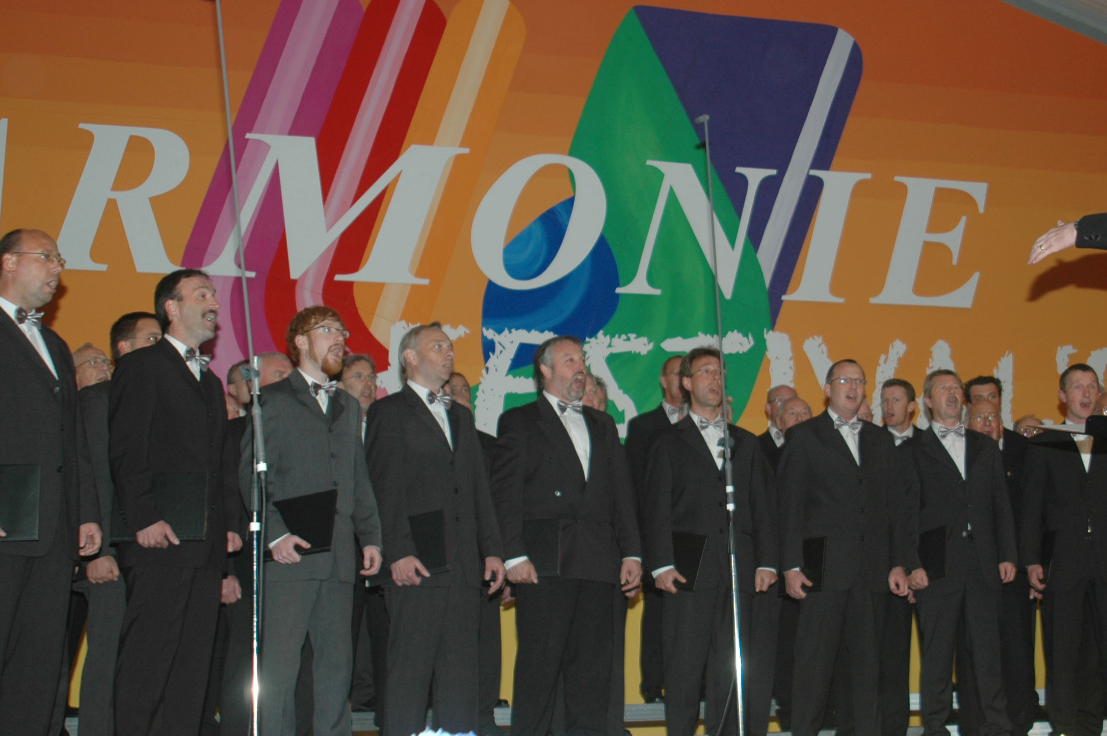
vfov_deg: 21.2
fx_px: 1966
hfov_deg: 31.3
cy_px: 364
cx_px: 708
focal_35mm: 64
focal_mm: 32
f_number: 4.2
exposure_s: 1/500
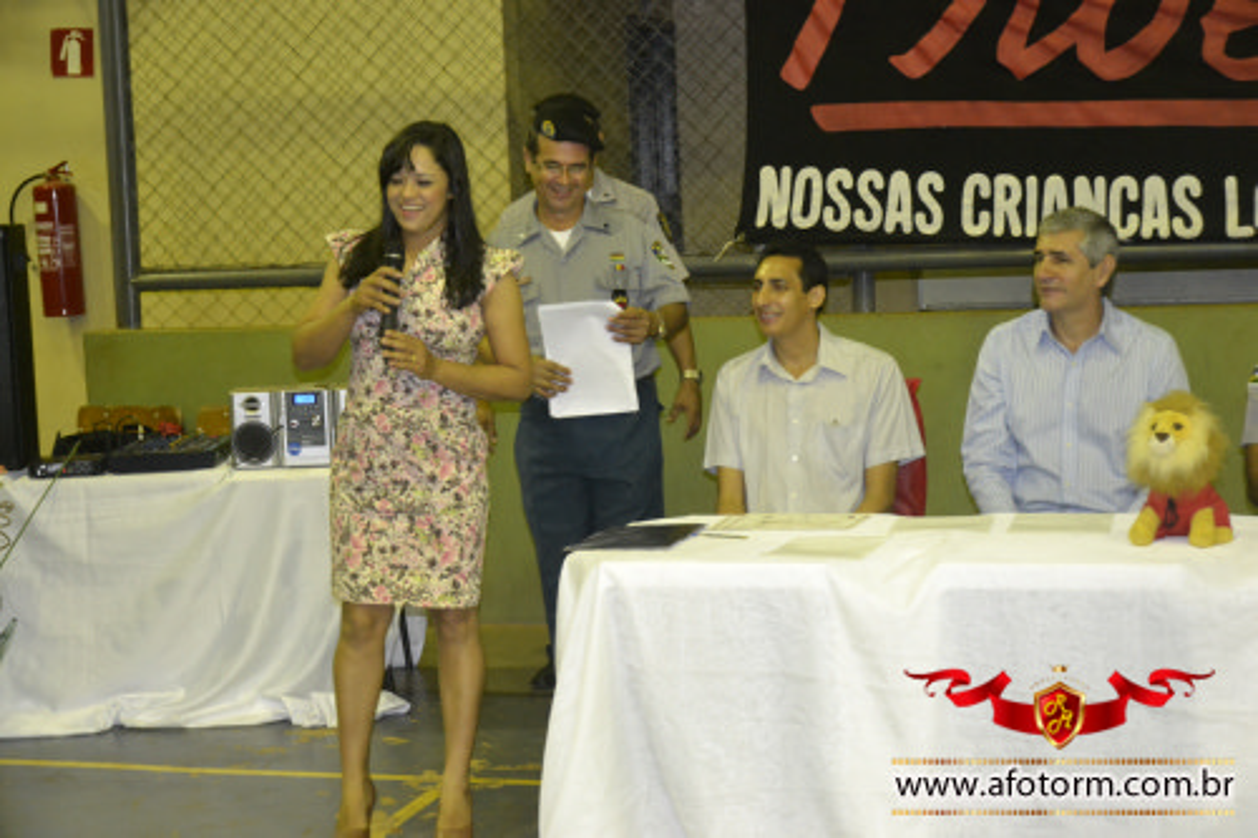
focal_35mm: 72
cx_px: 629
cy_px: 419
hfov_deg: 28.1
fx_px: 2515
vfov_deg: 18.9
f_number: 4.8
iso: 3200
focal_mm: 48
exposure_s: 1/60
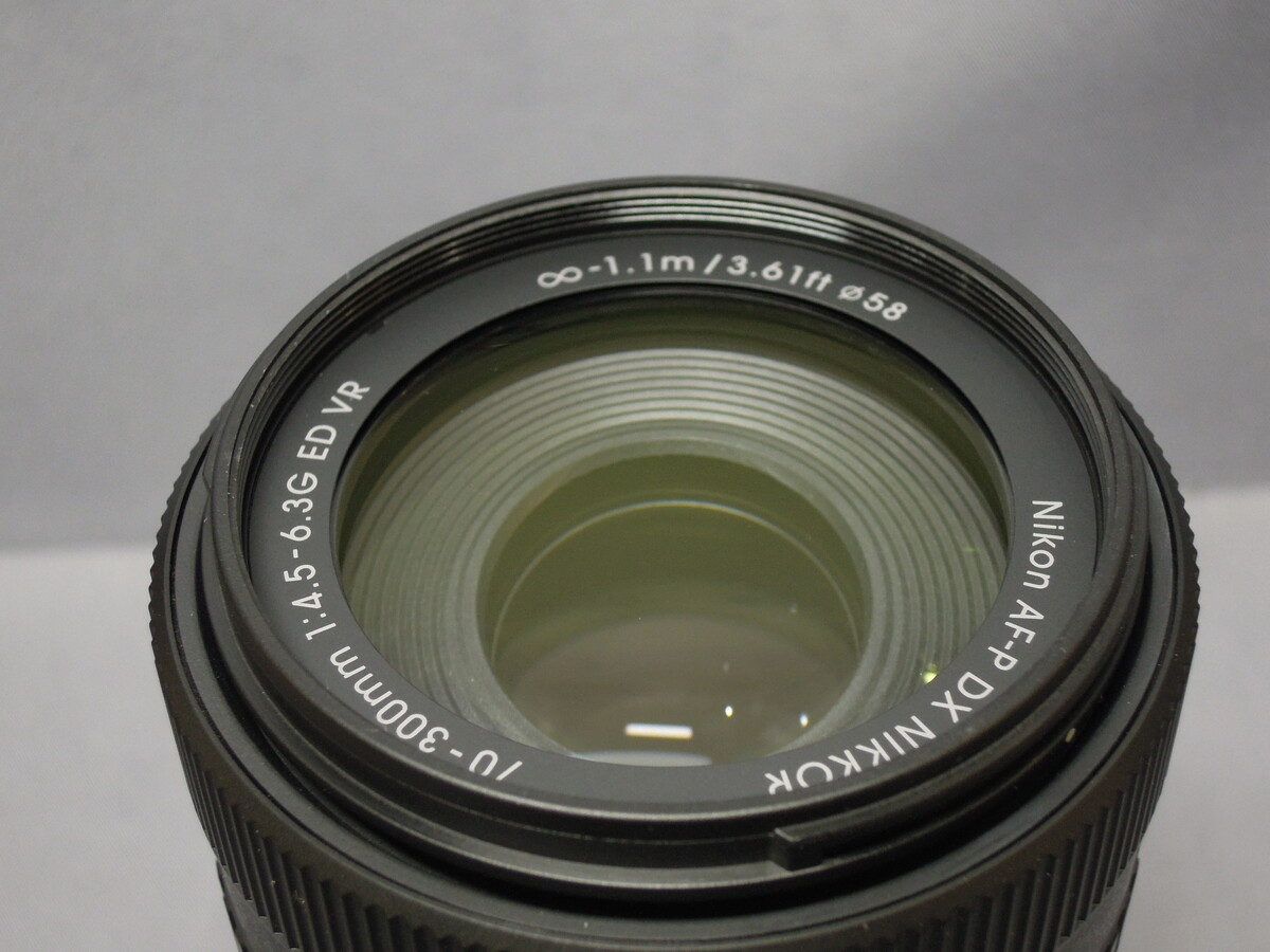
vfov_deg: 23.7
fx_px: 2275
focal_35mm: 62
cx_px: 635
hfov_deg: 31.2
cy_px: 476
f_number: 4.2
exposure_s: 1/30
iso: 400
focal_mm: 11.1
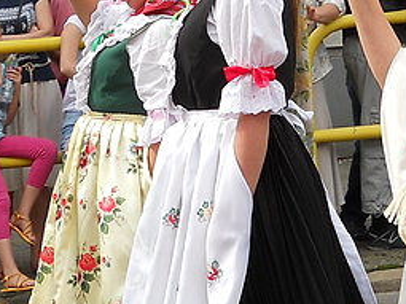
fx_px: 2321
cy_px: -36
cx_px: 172
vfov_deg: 7.4
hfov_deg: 10.0
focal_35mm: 198
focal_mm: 9.24
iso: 80
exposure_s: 1/250
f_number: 3.6
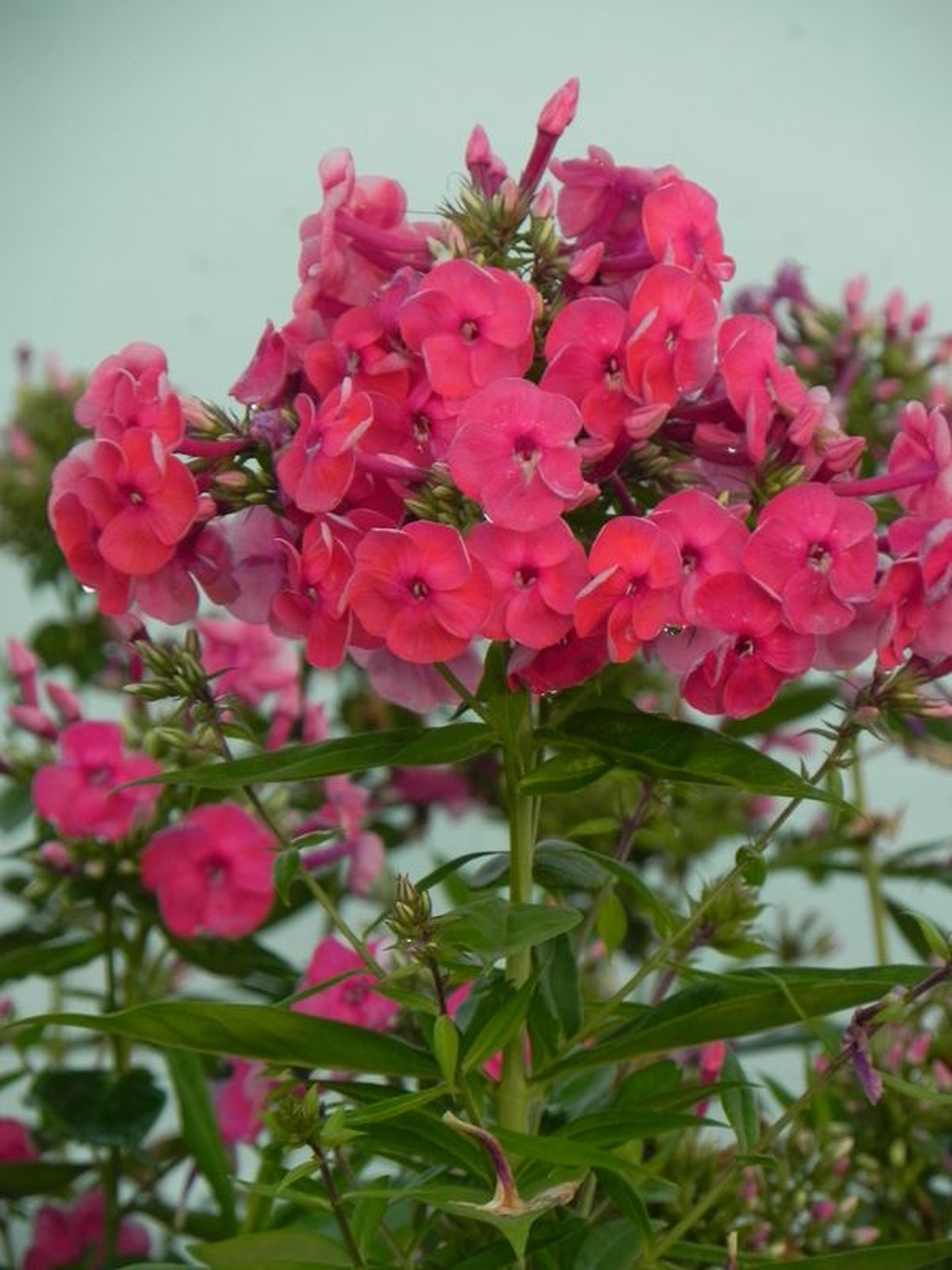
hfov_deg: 4.4
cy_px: 635
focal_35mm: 337
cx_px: 476
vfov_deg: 5.9
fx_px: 12357
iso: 160
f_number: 5
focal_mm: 59.9
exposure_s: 1/50
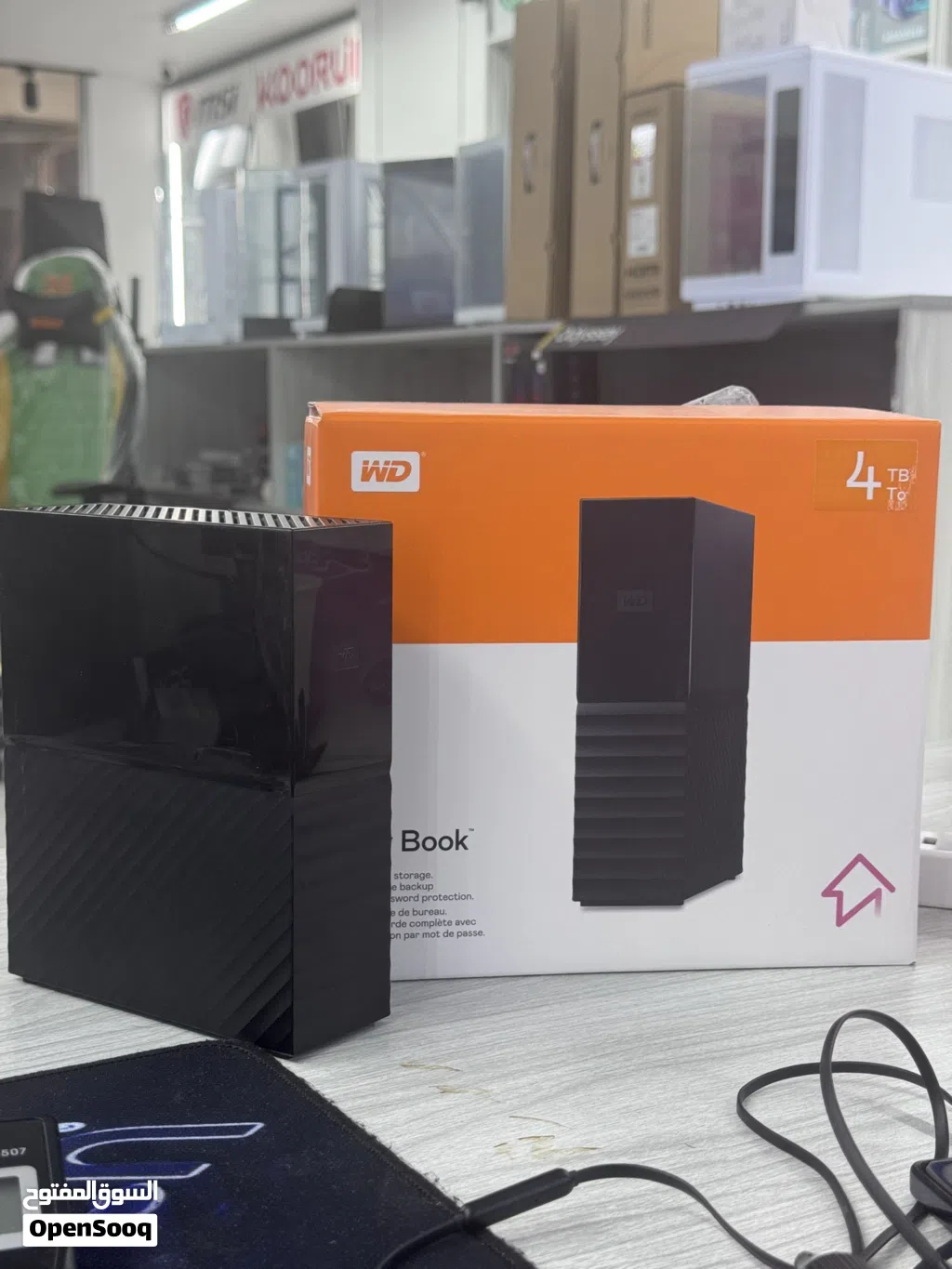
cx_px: 476
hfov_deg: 30.3
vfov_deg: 39.7
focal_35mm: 48
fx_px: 1760
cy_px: 634
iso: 80
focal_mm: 6.76
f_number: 1.78
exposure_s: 1/50
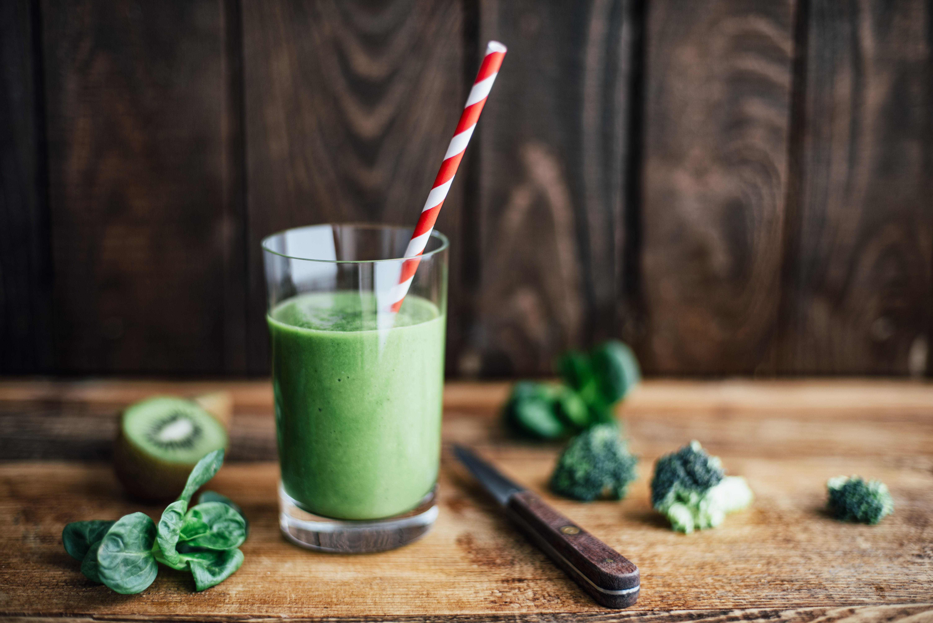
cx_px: 466
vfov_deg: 27.0
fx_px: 1296
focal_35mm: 50
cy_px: 312
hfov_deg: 39.6
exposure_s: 1/15
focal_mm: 50
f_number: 1.8
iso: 100
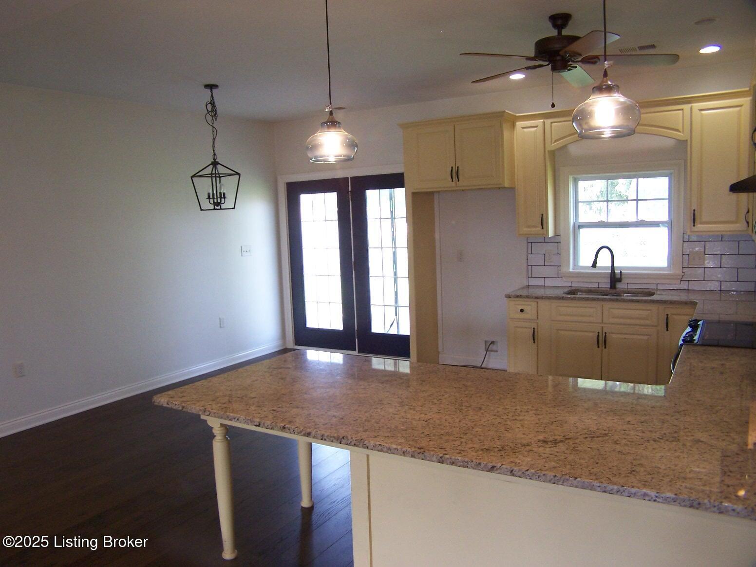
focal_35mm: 38
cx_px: 378
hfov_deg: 49.0
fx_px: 830
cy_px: 284
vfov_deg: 37.7
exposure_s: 1/45
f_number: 2.8
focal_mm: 6.3
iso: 140
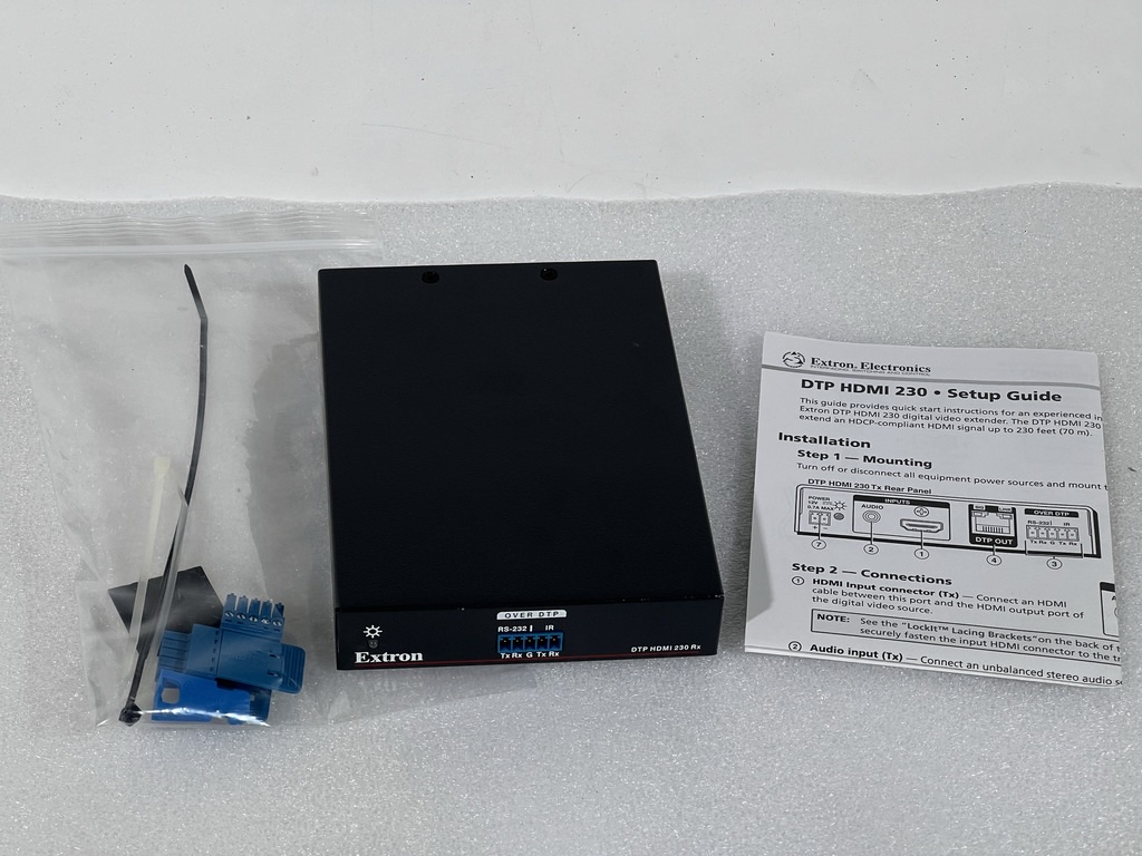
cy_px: 428
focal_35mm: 77
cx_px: 571
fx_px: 2540
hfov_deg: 25.3
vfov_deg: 19.1
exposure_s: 1/157
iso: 32
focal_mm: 9
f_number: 2.8
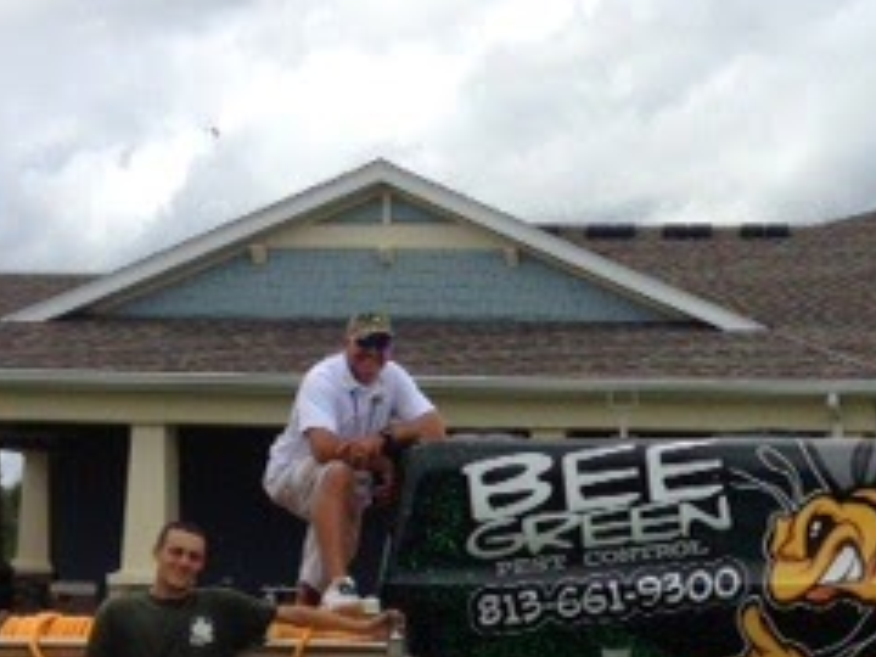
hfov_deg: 21.9
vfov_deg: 16.5
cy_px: 639
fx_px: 2227
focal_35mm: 88
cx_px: 748
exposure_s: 1/1506
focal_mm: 4.12
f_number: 2.4
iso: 50
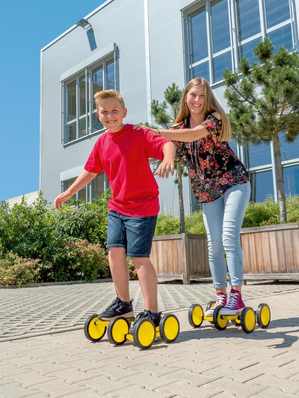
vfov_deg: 51.4
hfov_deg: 39.7
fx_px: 415
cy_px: 199
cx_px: 150
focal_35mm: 36
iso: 200
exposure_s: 1/500
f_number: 7.1
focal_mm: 18
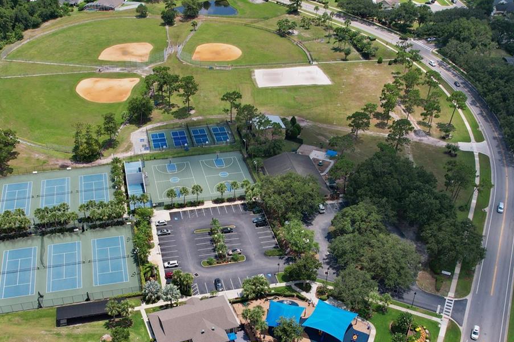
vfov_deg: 33.6
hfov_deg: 49.5
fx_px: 557
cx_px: 228
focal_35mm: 39
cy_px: 248
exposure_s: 1/2000
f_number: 2.8
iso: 100
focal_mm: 8.38
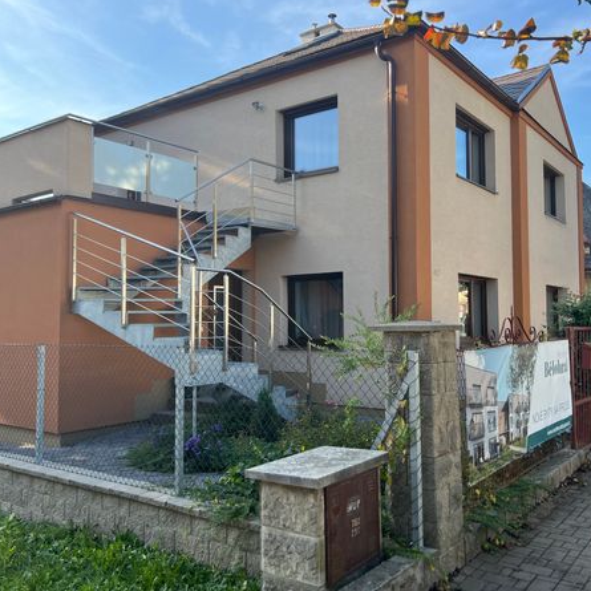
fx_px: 599
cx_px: 344
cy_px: 295
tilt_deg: +3.3
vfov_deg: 52.5
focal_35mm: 31
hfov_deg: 52.3
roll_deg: +0.6
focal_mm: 5.7
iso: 50
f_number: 1.5
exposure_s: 1/808
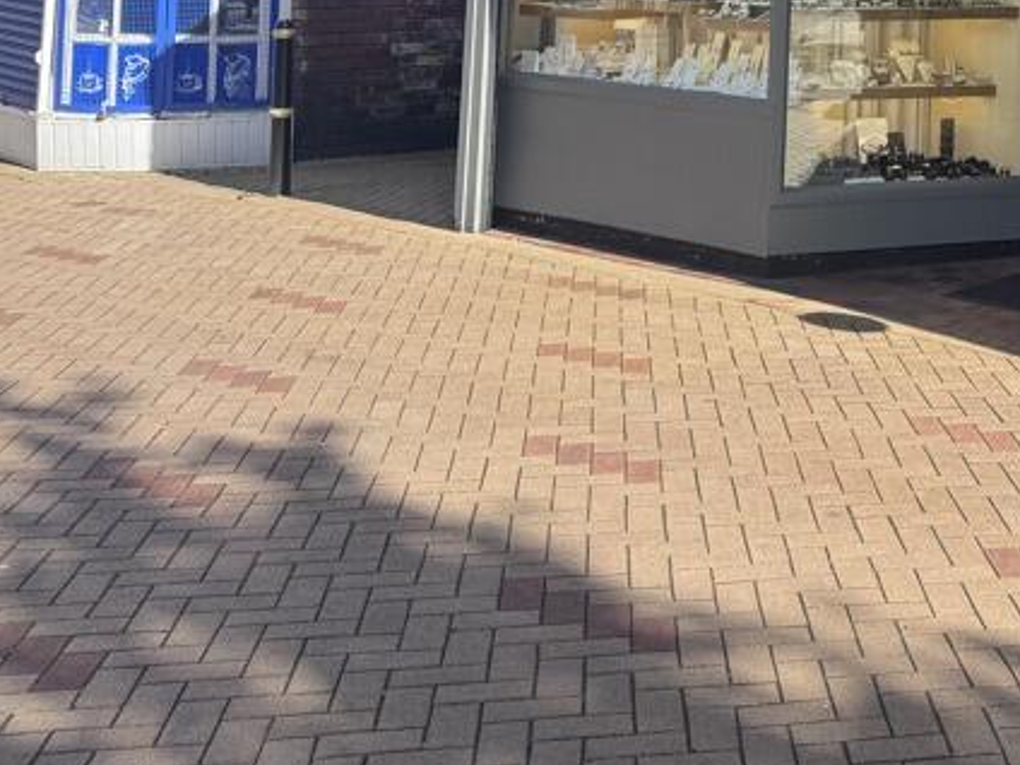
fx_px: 1709
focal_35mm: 58
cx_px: 1039
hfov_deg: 30.7
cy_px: -144
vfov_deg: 23.2
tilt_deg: +2.6
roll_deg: -1.5
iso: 80
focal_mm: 6.76
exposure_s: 1/1524
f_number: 1.78
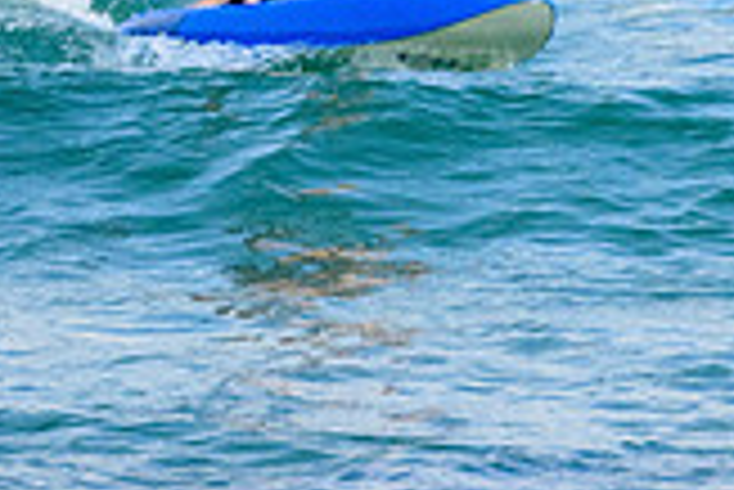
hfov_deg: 0.7
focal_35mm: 2839
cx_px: 383
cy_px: -115
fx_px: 57934
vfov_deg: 0.5
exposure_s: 1/2000
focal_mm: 800
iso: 2500
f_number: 11
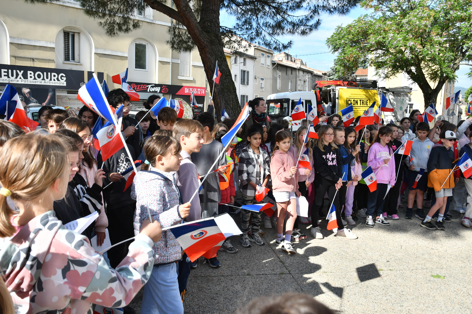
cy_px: 157
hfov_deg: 61.9
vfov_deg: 43.6
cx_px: 236
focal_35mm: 30
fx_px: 393
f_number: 5.6
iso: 200
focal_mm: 20
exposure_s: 1/500
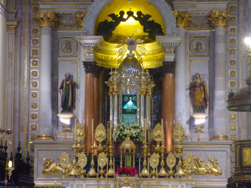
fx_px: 1102
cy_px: 94
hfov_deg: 13.0
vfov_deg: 9.8
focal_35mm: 152
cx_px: 126
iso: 800
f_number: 5.3
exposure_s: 1/15
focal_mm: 24.7
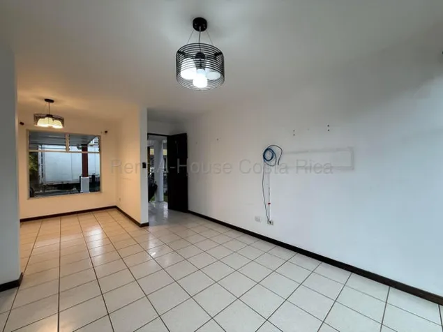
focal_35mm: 14
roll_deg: +0.5
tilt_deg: +0.3
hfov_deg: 102.1
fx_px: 179
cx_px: 222
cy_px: 166
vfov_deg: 85.7
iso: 160
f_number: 2.2
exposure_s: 1/99
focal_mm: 2.22
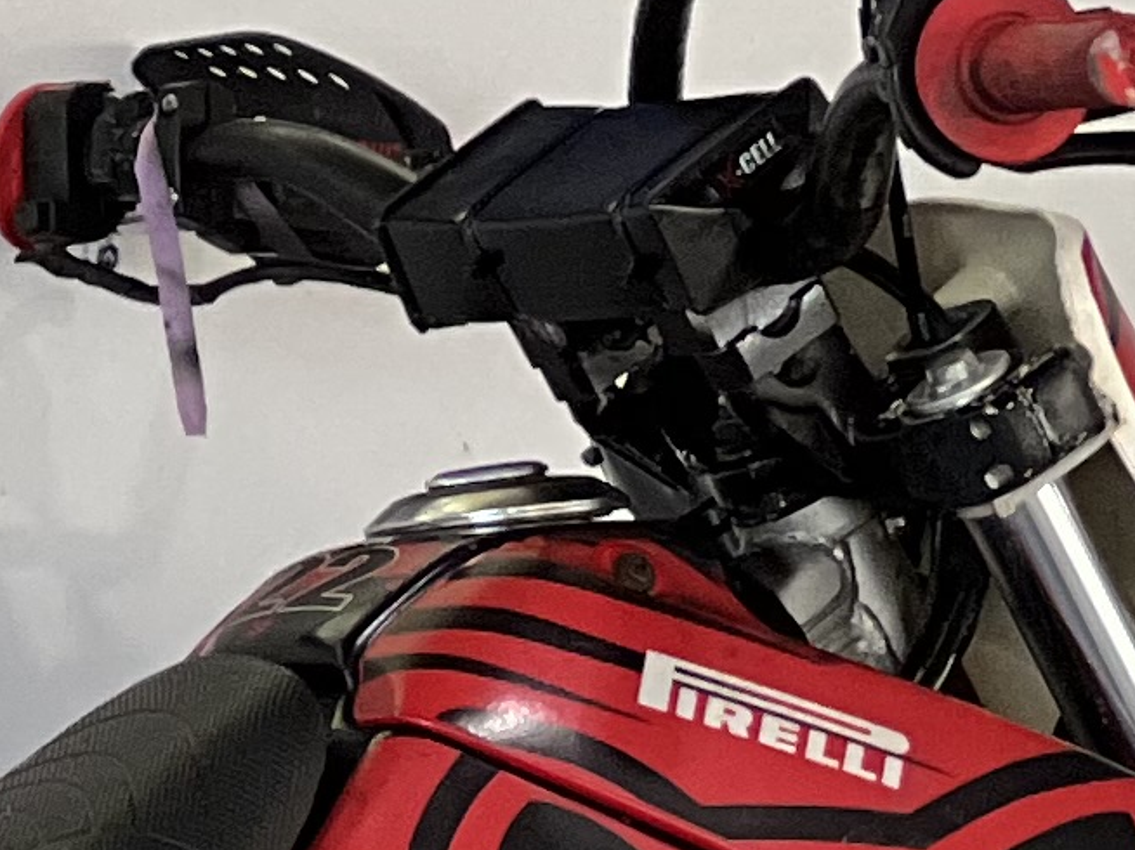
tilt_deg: -8.9
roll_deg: +1.3
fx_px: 15569
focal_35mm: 475
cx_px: 121
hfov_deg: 4.2
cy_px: 1716
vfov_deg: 3.1
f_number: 2.8
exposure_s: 1/60
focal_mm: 9
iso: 160
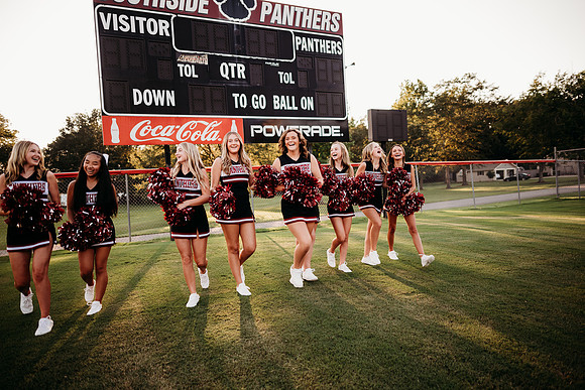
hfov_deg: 73.7
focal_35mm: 24
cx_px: 292
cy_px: 195
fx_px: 390
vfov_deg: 53.2
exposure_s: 1/500
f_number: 2
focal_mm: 24
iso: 125
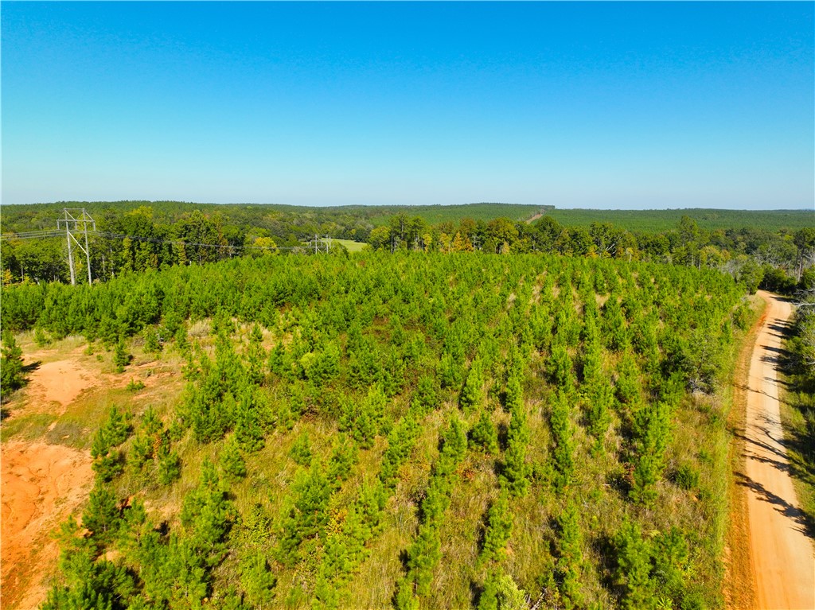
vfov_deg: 56.8
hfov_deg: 71.6
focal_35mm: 24
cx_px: 408
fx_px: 565
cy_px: 305
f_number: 2.8
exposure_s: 1/200
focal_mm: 12.29
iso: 100
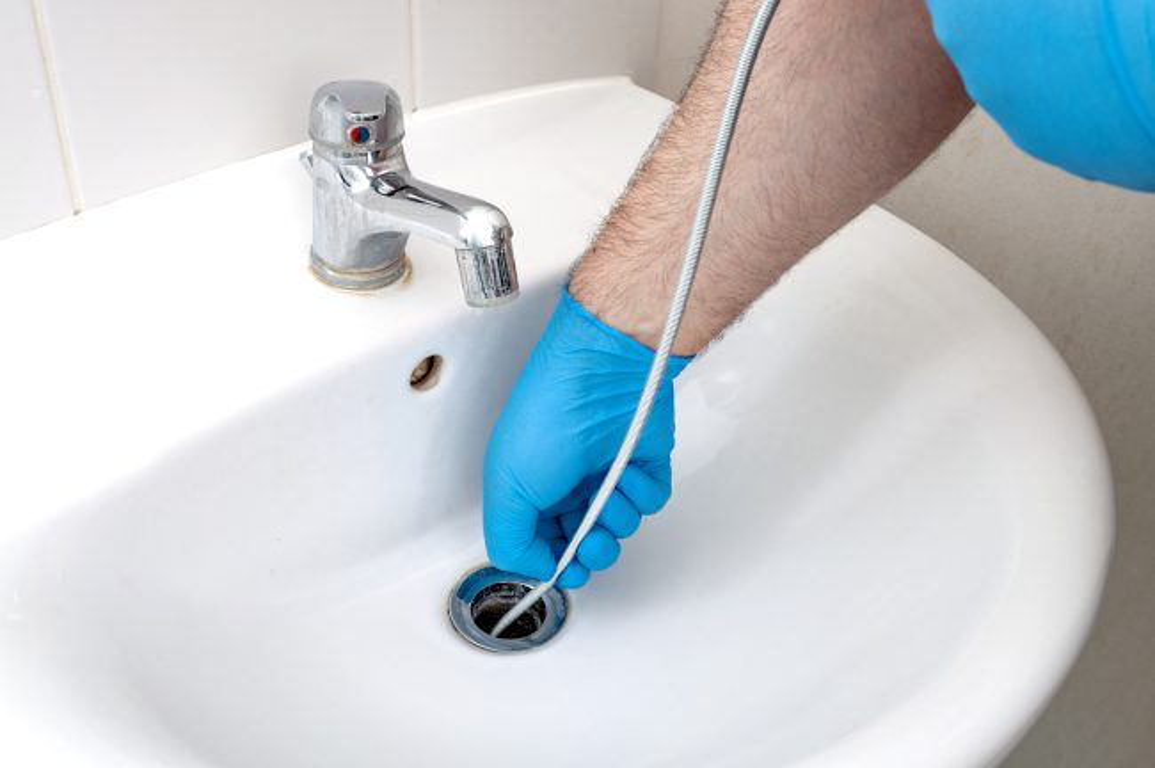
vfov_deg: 34.1
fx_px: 1250
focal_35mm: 39
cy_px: 384
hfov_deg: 49.6
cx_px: 578
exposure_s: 1/125
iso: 100
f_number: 9
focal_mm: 26
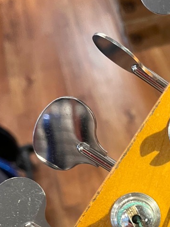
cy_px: 214
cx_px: 195
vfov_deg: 28.4
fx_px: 426
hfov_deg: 21.3
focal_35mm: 65
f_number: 1.6
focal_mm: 5.1
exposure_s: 1/60
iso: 250
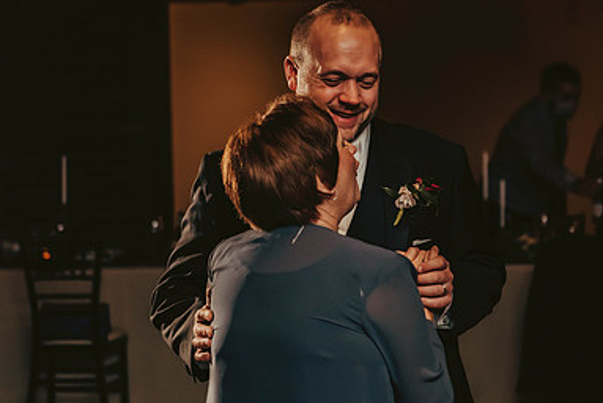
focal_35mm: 106
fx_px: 1777
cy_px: 205
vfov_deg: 12.9
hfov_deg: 19.2
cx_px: 351
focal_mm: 70
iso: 2000
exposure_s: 1/200
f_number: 3.2
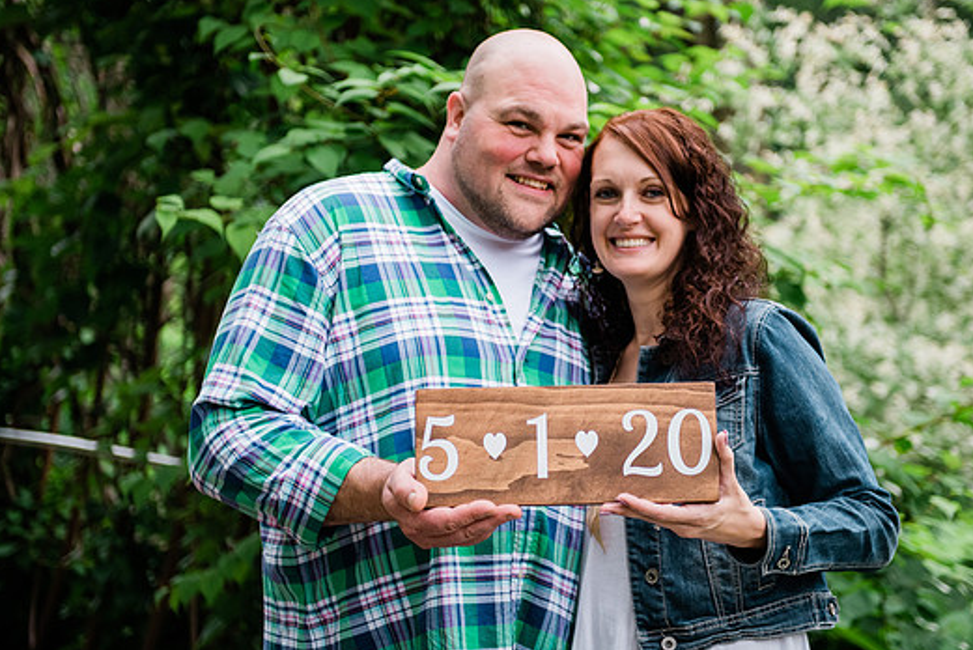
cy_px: 304
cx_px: 532
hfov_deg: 29.2
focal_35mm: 69
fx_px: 1866
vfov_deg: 19.8
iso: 640
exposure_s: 1/160
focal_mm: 62
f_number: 2.8
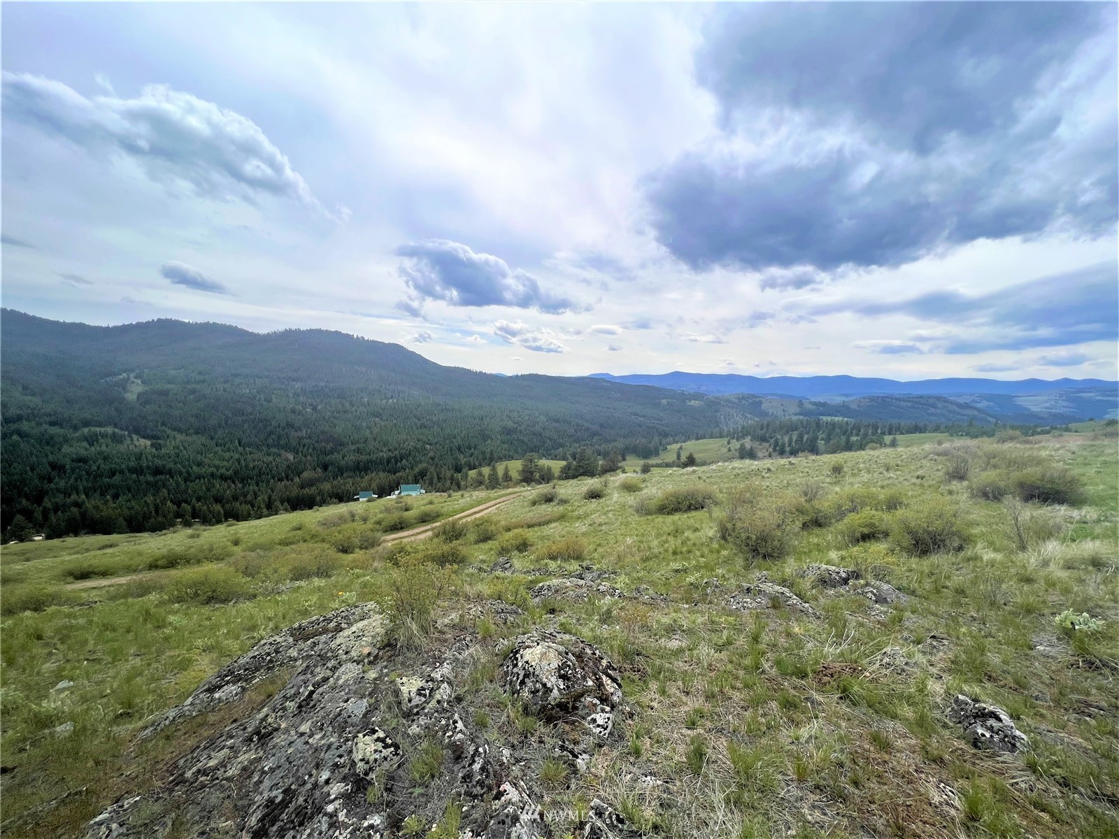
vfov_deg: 89.9
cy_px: 420
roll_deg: -3.2
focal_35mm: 13
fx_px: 420
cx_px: 560
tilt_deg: -5.8
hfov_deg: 106.2
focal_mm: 1.57
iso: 32
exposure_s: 1/2874
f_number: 1.8
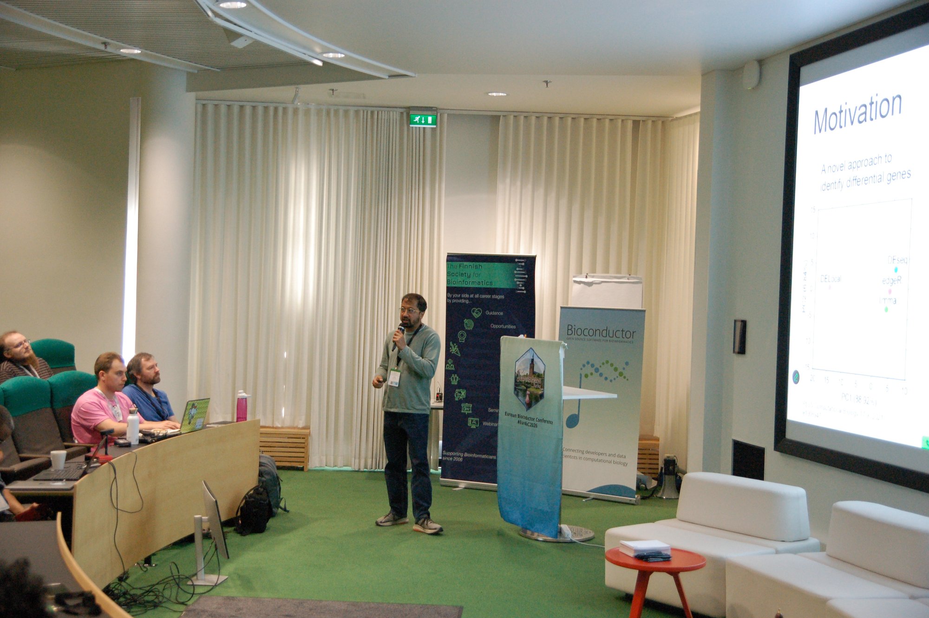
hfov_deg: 41.1
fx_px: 1238
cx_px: 464
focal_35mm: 48
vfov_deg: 28.0
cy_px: 309
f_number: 4
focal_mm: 32
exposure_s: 1/125
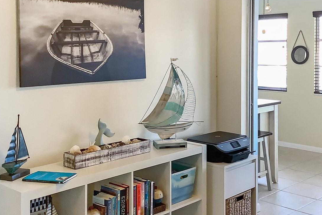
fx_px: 420
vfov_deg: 28.6
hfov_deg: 41.8
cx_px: 189
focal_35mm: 47
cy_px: 125
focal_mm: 3.3
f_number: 2.4
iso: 125
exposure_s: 1/60
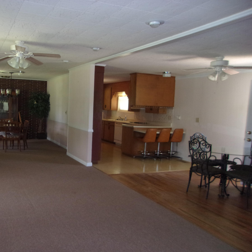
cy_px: 126
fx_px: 264
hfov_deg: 50.3
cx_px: 86
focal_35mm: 32
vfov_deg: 51.1
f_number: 3
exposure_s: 1/34
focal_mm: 4.9
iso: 200
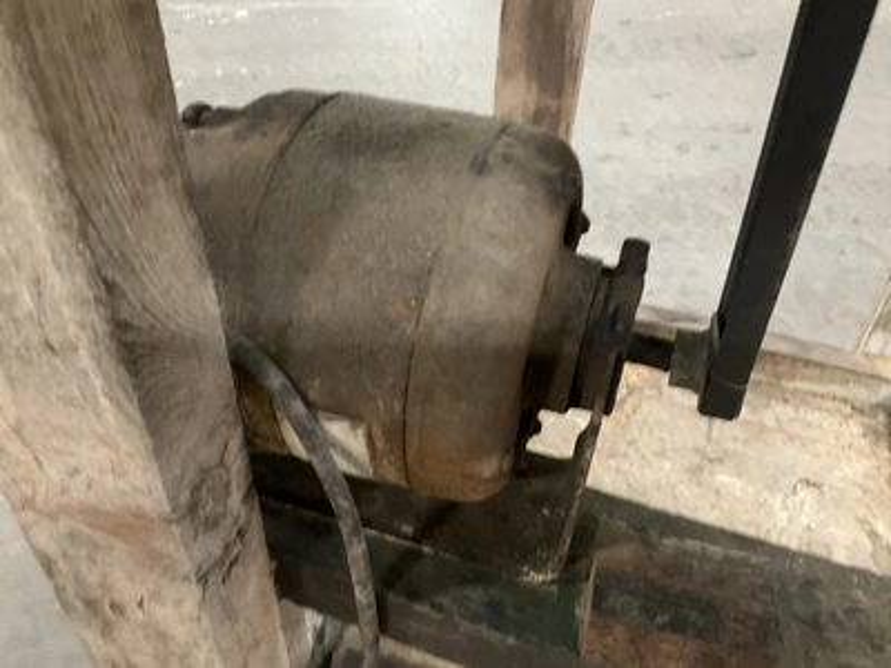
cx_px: 446
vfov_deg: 48.2
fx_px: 746
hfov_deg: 61.7
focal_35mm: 29
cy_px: 334
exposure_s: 1/30
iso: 500
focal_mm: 3
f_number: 1.8
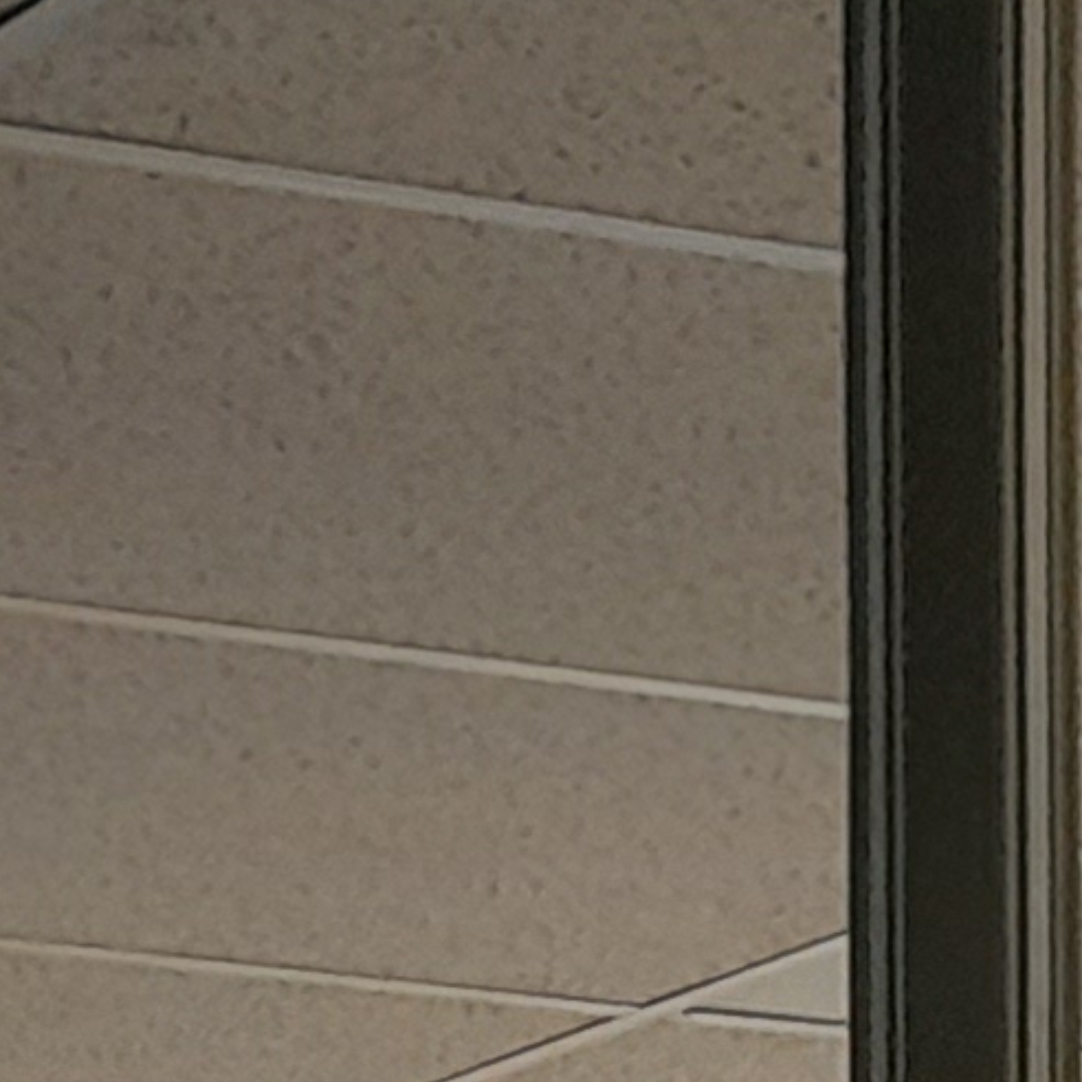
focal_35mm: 198
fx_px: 7002
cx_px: -721
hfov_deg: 8.6
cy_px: 3092
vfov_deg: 7.8
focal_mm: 4
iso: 250
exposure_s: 1/60
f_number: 1.8
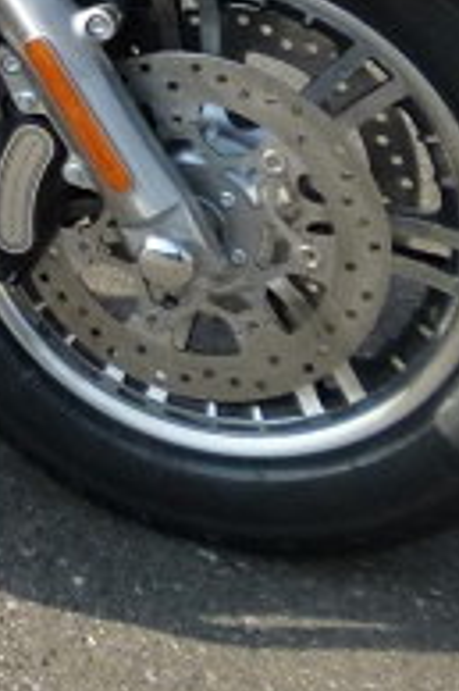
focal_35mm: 91
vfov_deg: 20.5
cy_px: -205
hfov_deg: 12.3
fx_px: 1743
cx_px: -591
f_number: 2.8
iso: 160
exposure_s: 1/1000
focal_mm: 4.3
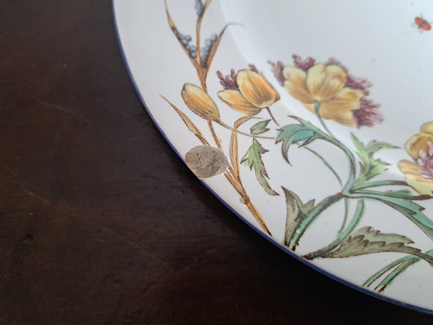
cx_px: 216
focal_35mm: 24
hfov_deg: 71.6
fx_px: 300
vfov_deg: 56.8
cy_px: 162
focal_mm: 5.23
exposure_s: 1/50
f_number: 1.8
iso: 400
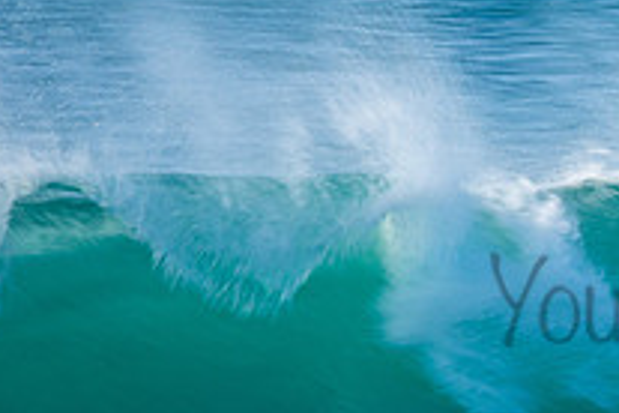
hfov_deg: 1.0
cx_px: 809
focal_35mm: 2159
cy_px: 267
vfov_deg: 0.6
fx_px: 37120
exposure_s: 1/30
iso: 100
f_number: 20
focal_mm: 500
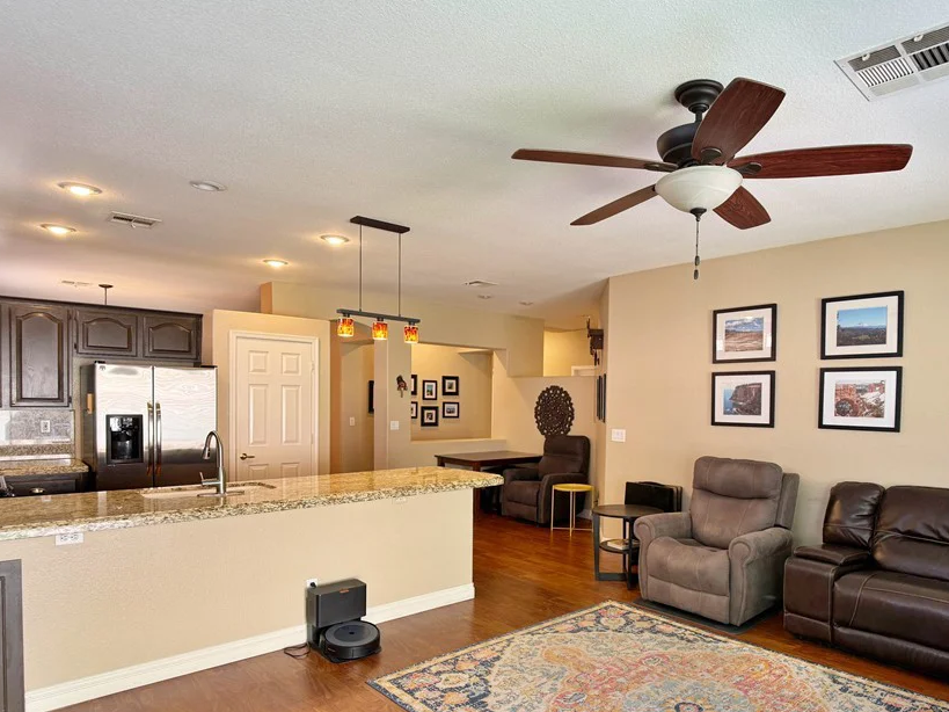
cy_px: 416
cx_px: 553
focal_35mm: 30
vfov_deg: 46.6
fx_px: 822
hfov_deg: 59.6
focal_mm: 6.76
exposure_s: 1/60
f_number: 1.78
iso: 125
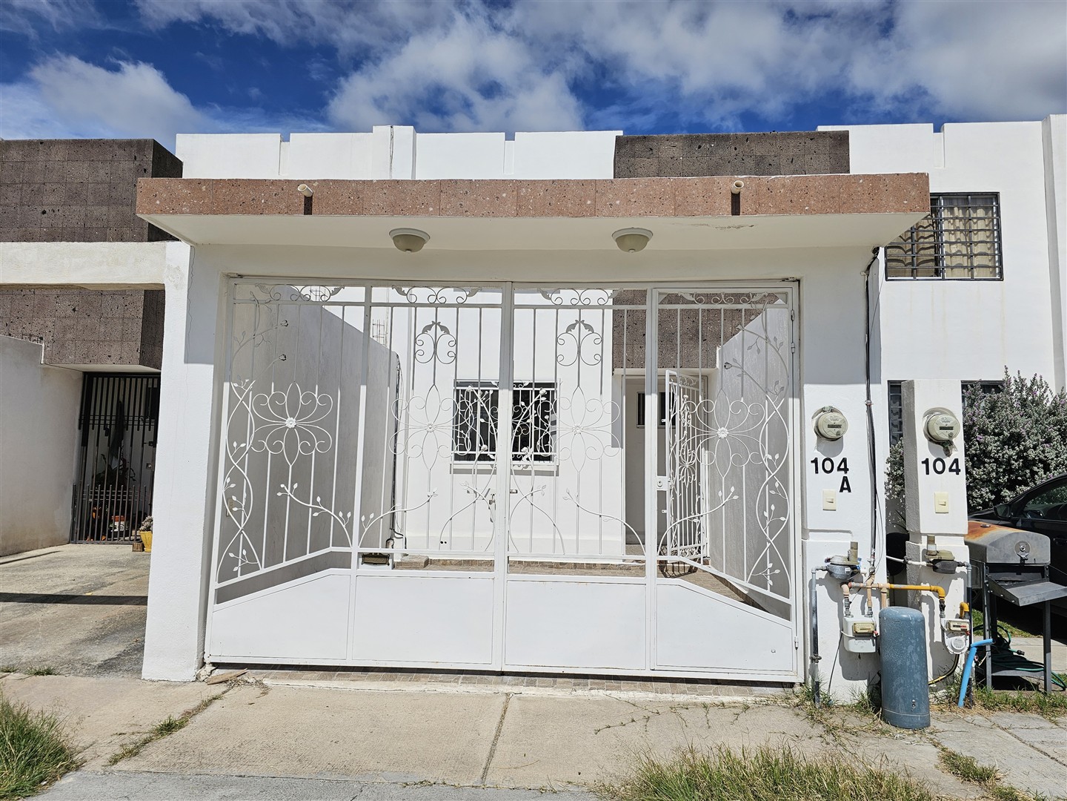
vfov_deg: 58.9
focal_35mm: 23
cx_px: 534
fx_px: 709
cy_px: 400
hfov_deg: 73.9
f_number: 1.7
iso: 10
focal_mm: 6.3
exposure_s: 1/2000
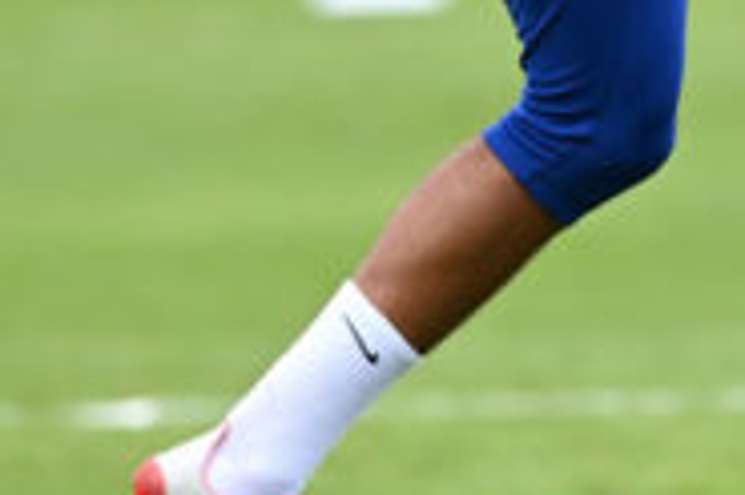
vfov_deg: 0.8
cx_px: 862
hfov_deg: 1.2
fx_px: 34342
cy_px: -229
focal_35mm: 1661
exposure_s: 1/1600
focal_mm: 400
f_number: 4
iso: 1000
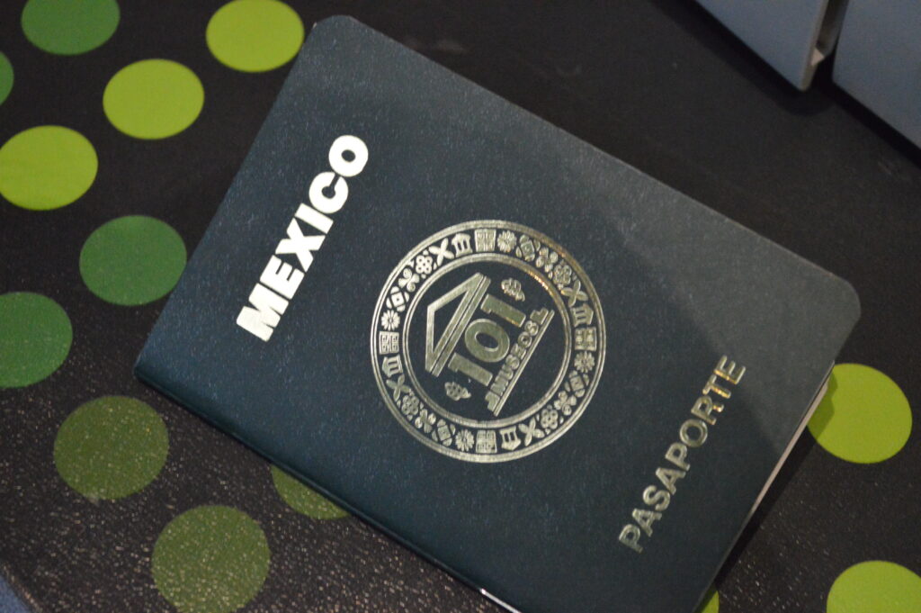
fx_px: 1534
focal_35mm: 60
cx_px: 460
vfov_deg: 22.6
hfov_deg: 33.4
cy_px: 306
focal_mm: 40
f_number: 5.3
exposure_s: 1/20
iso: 6400
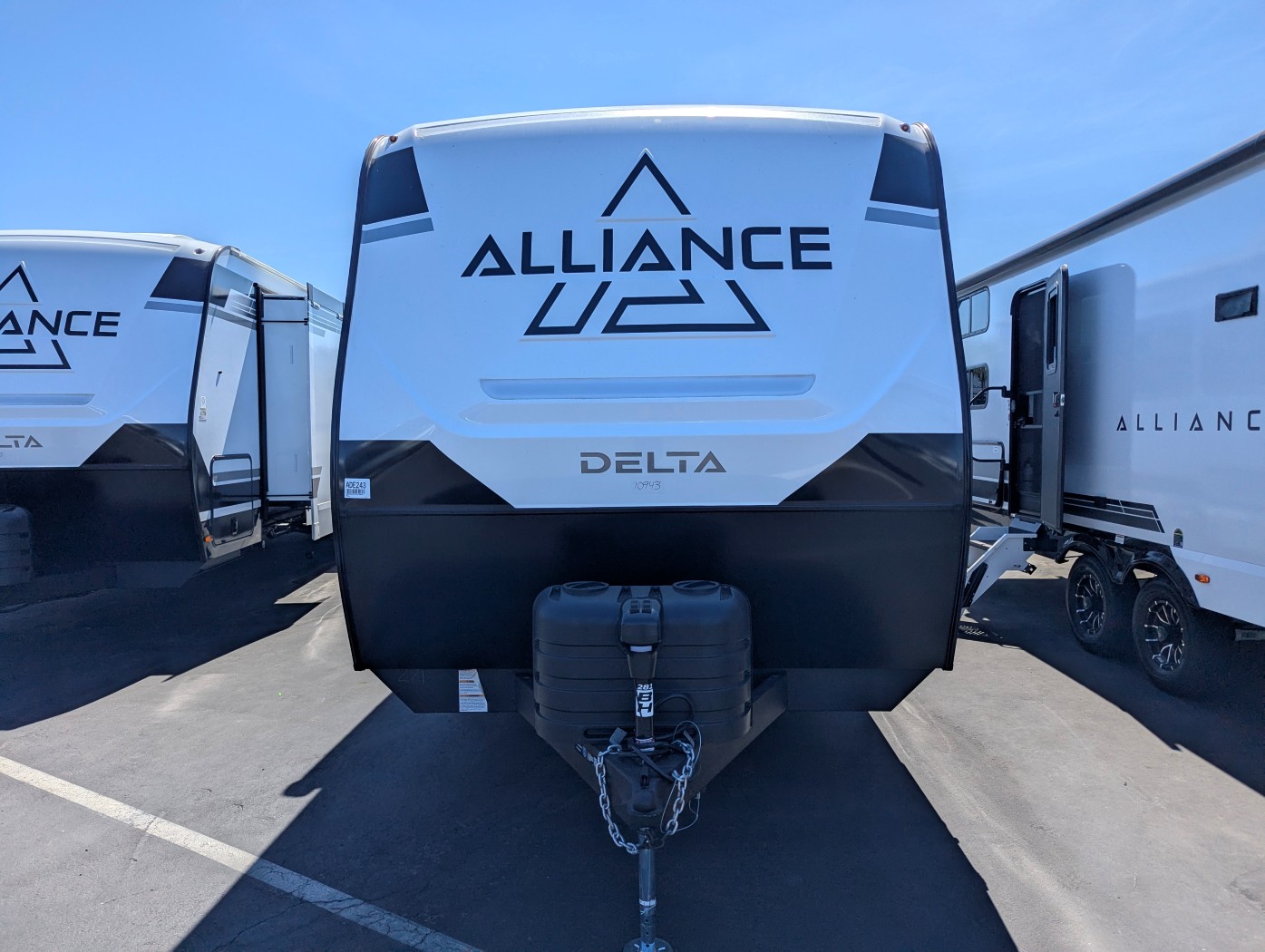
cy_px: 476
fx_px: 878
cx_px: 632
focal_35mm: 24
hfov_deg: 71.5
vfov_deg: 56.9
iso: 46
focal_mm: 6.81
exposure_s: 1/2632
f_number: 1.85
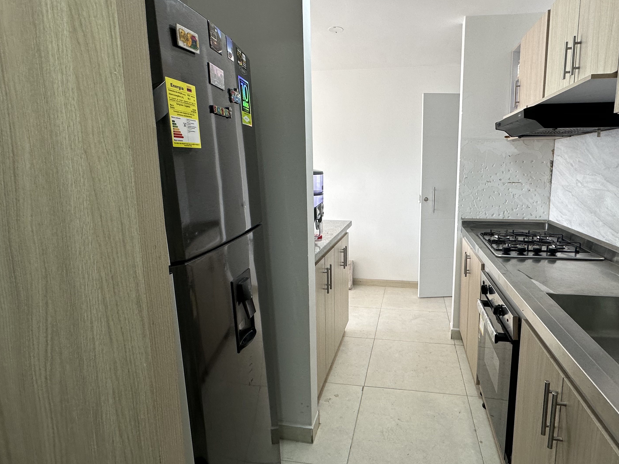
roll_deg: -0.3
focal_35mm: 20
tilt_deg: -7.8
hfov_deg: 81.3
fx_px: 358
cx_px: 353
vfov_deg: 65.9
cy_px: 220
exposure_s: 1/99
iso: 80
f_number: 2.2
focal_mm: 2.22
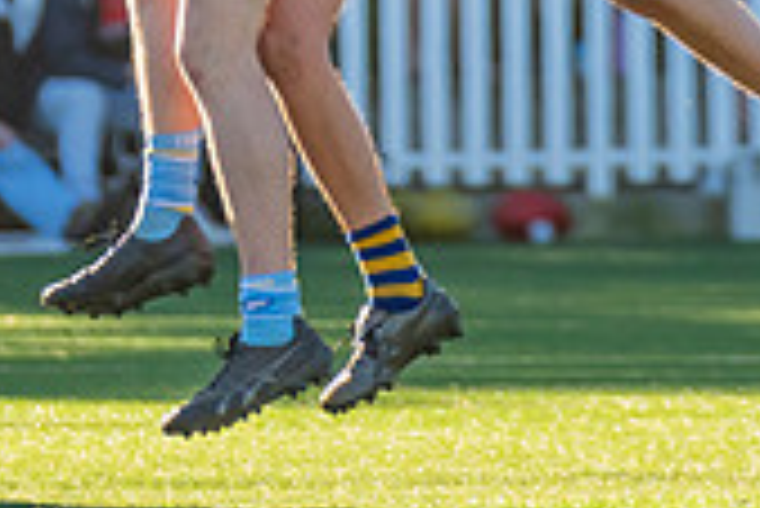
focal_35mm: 1803
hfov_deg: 1.1
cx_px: 399
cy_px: -311
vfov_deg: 0.8
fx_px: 38095
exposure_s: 1/1250
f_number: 5.6
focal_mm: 410
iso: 1000
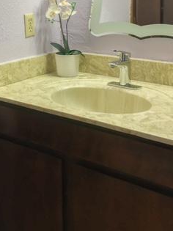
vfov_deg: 31.8
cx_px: 44
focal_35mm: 59
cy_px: 44
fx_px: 393
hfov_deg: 24.5
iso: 32
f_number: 2.2
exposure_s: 1/40
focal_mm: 4.15
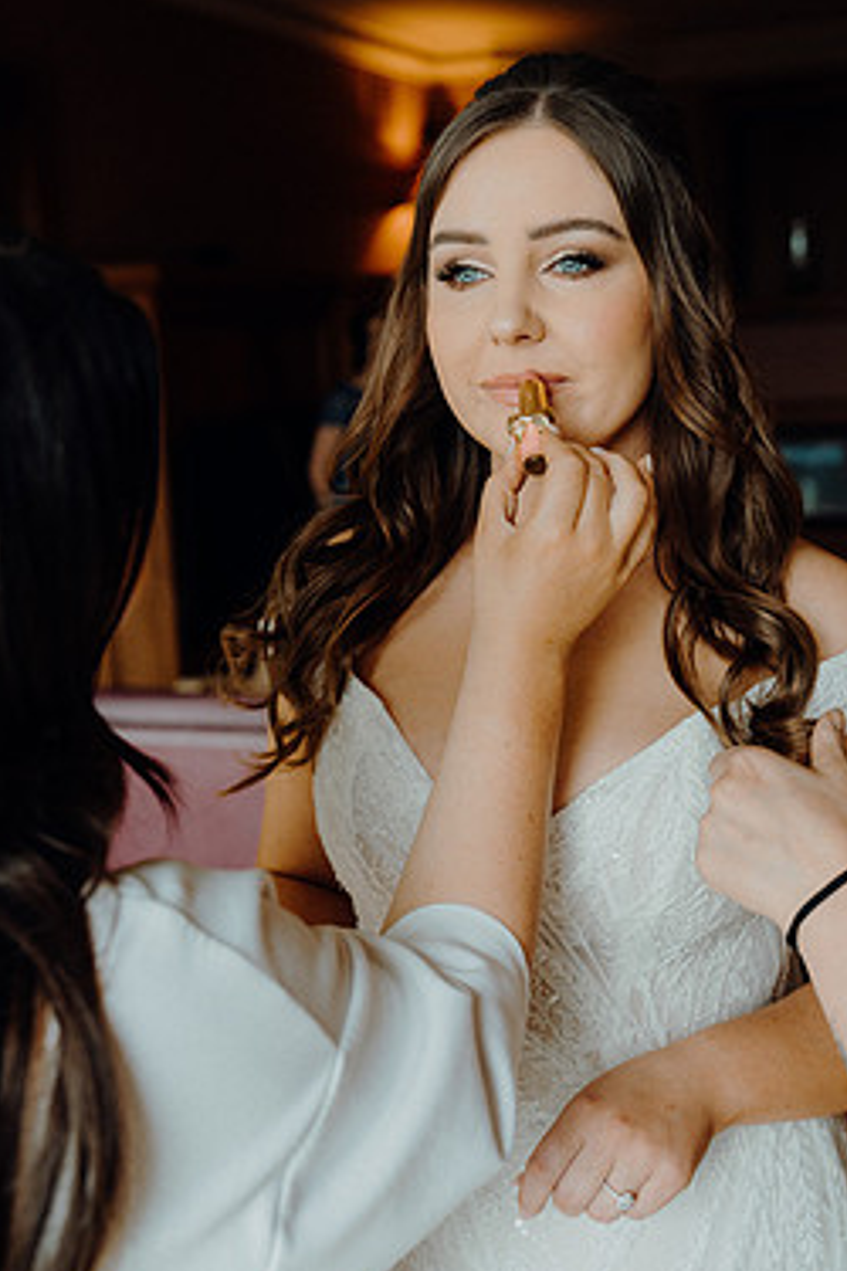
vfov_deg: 41.1
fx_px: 1694
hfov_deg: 28.0
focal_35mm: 48
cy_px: 674
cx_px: 491
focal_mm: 40
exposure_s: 1/200
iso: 1250
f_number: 3.5
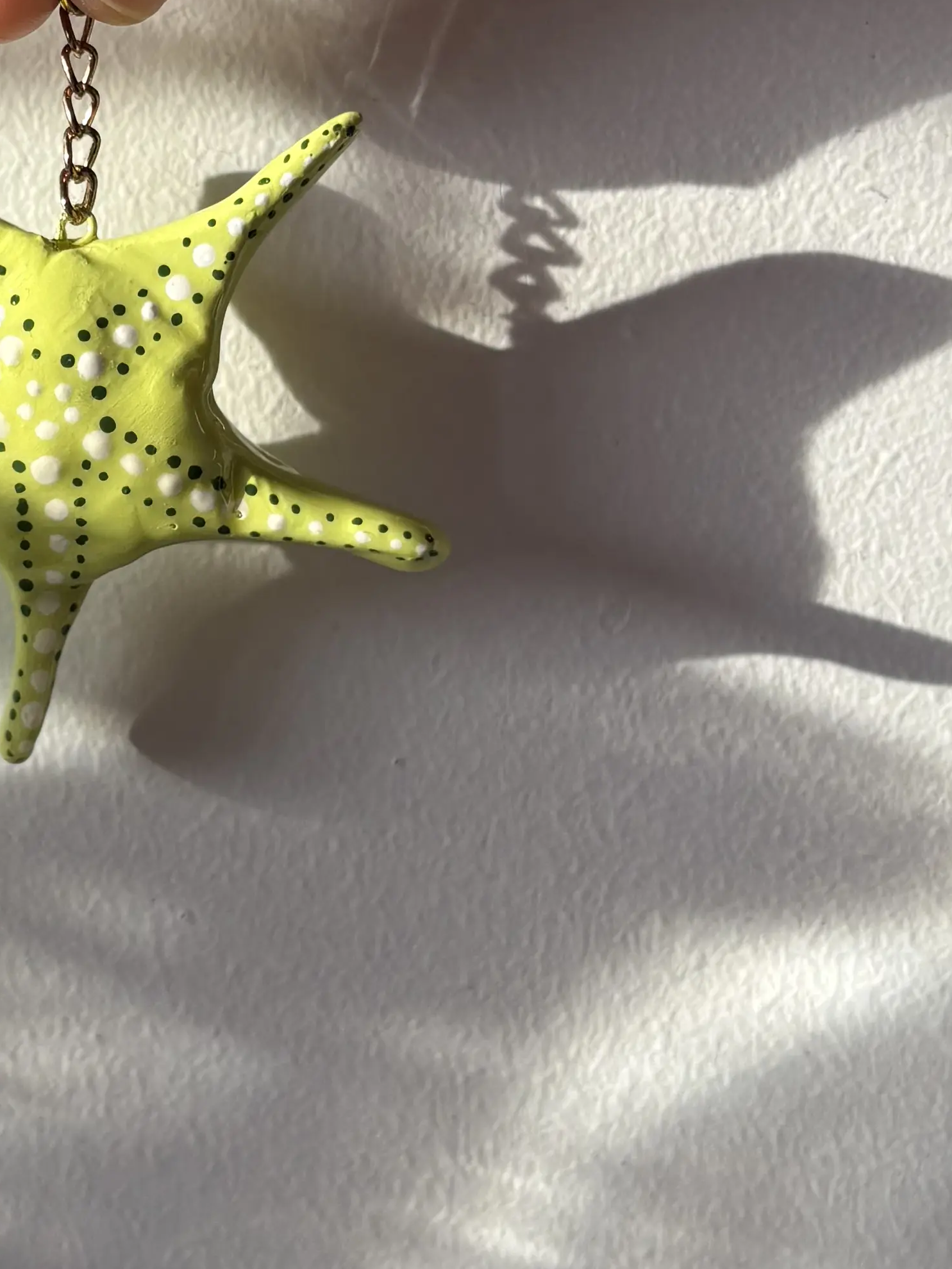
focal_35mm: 75
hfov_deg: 19.2
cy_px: 419
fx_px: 2750
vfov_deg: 25.8
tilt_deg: -5.4
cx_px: 62
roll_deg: -0.6
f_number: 1.6
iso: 40
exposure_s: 1/199
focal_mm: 5.96
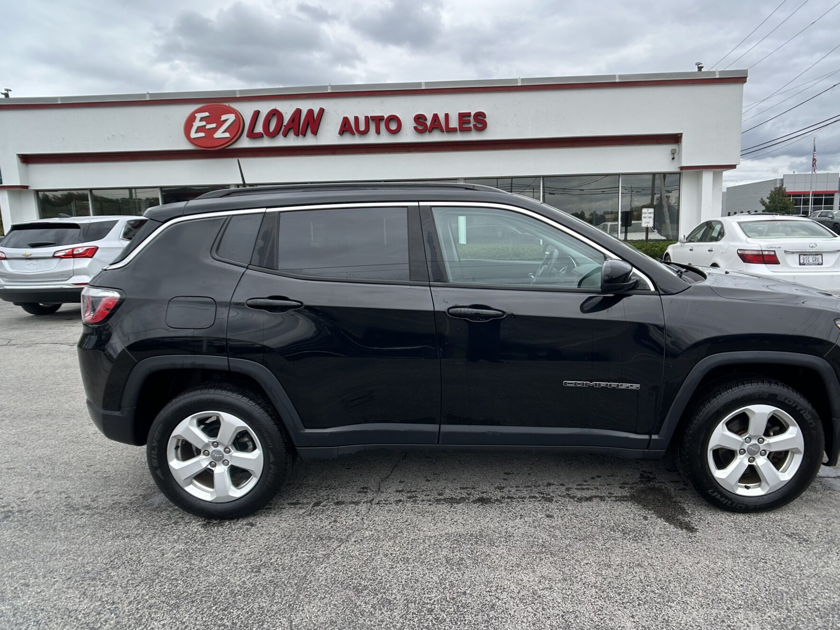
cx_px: 455
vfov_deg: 46.8
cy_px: 297
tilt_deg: -6.9
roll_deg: +1.9
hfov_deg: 59.9
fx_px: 728
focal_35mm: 30
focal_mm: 5.7
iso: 50
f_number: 1.5
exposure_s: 1/1575
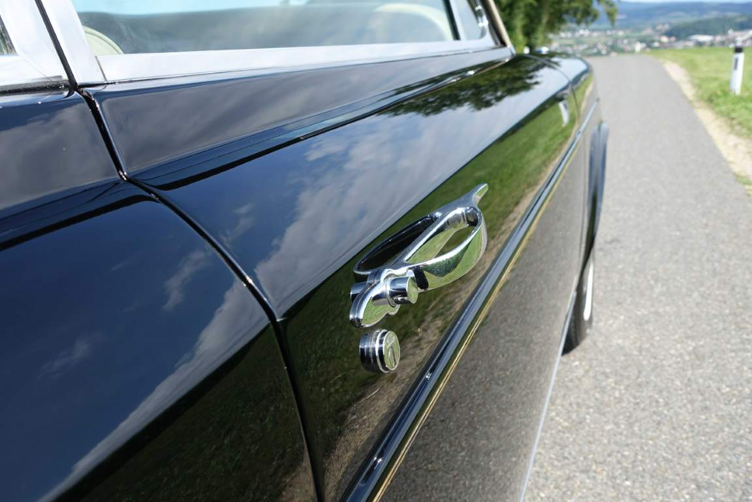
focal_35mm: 32
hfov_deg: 58.7
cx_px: 376
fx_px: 668
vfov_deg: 41.1
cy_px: 251
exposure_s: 1/500
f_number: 4
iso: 125
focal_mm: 11.81
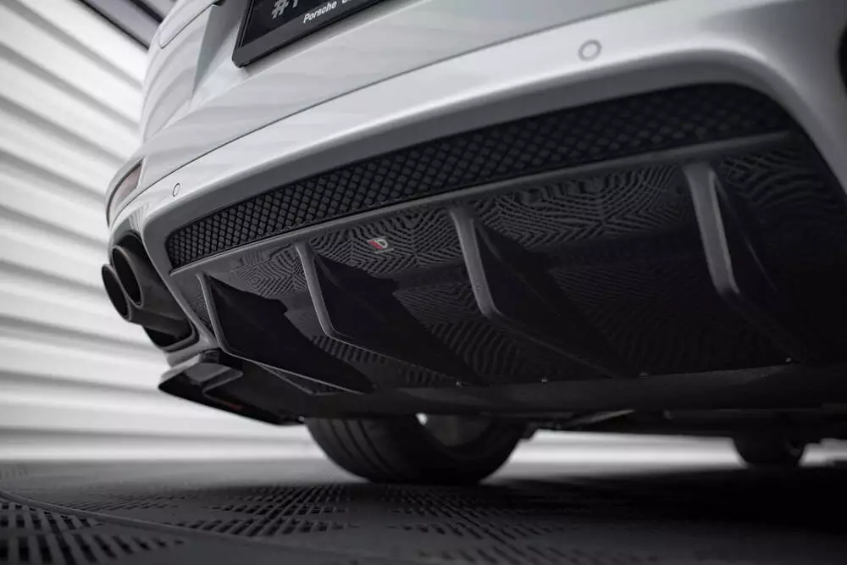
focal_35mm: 35
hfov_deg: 54.4
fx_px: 824
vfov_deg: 37.9
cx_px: 424
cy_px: 282
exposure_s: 1/160
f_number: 2.5
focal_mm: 35
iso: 500
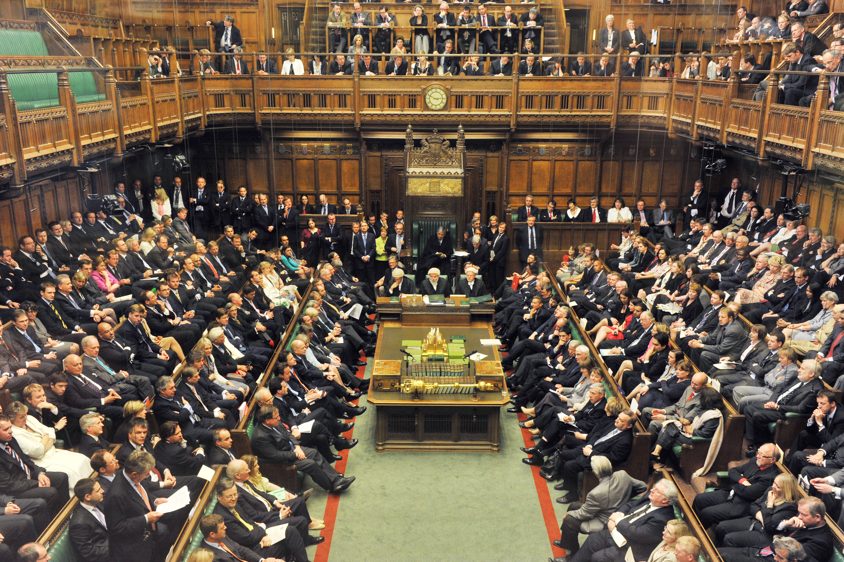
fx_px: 750
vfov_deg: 41.1
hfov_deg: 58.7
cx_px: 422
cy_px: 281
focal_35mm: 32
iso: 1600
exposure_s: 1/50
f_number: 7.1
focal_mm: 32
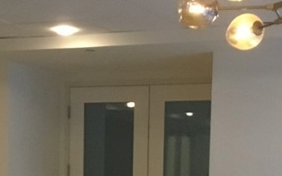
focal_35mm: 110
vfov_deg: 11.4
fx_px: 845
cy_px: 265
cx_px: 112
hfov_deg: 18.9
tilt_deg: -6.9
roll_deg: -0.1
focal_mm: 3.3
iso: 250
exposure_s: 1/15
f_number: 2.4
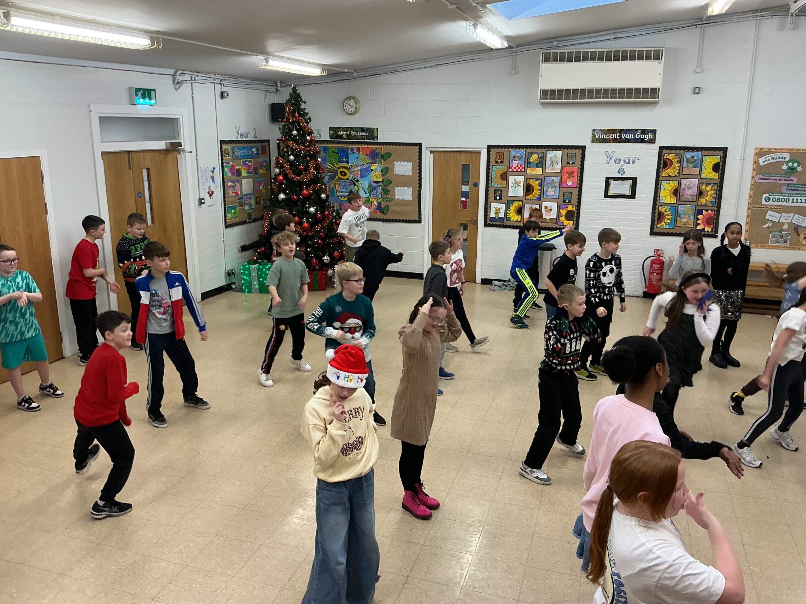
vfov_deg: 48.2
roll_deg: -0.3
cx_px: 403
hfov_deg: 61.7
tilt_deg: -13.0
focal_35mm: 29
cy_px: 302
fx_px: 675
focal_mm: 3
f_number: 1.8
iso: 50
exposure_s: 1/50
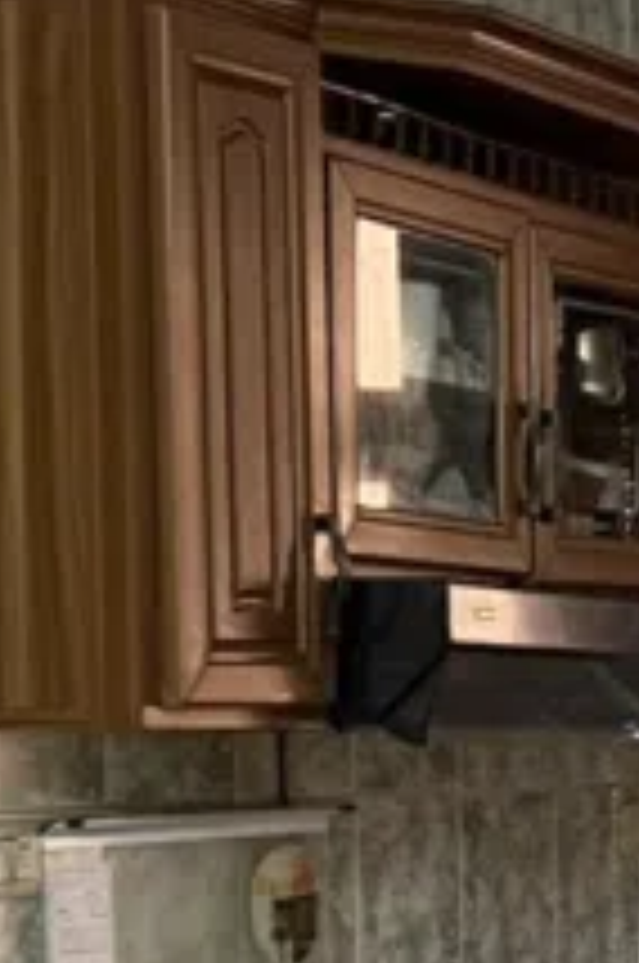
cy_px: 932
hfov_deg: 13.7
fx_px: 2163
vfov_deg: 24.1
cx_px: 1368
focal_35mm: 81
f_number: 1.5
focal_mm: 5.7
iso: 400
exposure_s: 1/50
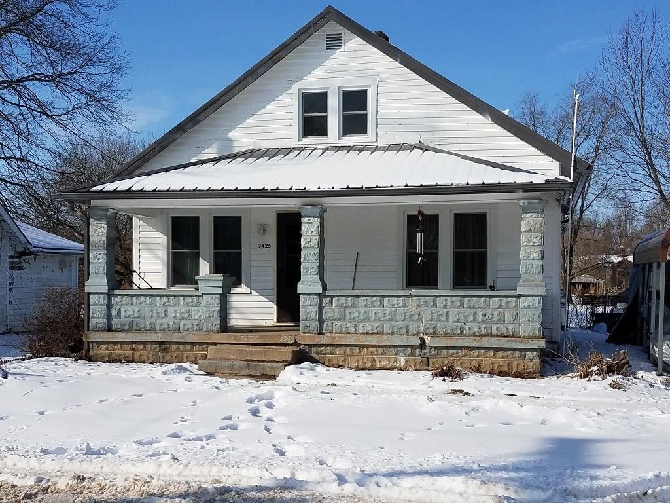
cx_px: 335
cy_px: 252
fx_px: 503
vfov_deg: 53.1
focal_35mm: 26
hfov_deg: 67.3
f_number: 1.7
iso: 40
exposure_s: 1/4128
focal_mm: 4.2
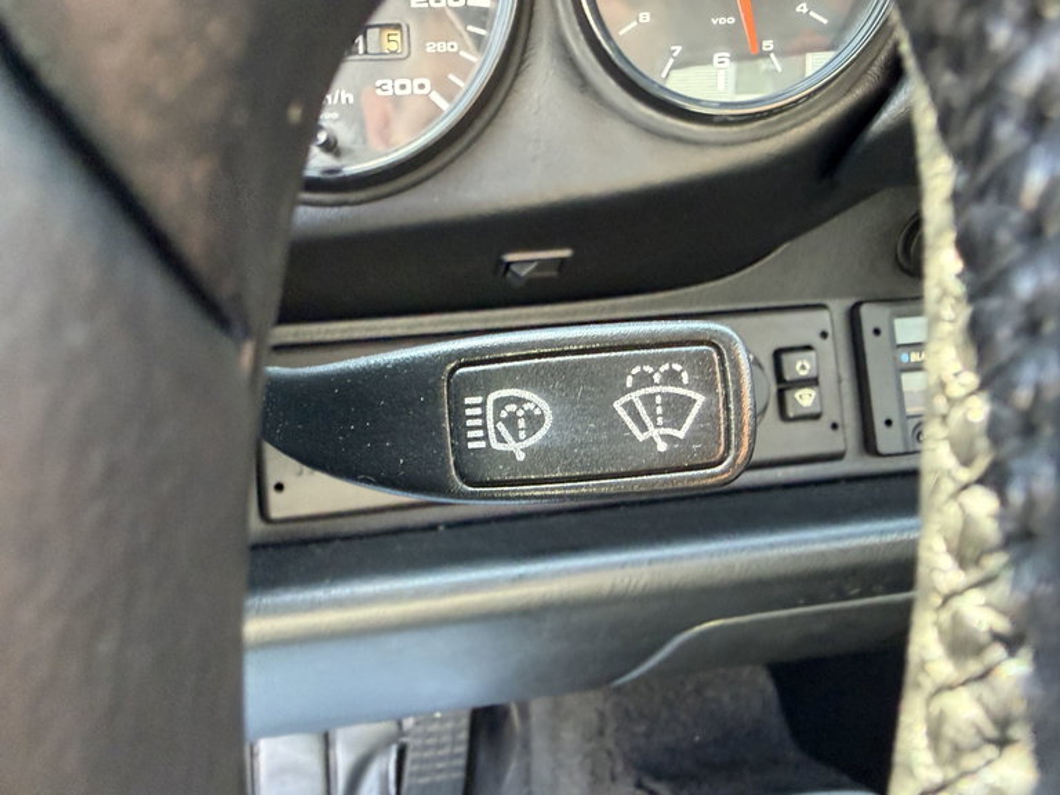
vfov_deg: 56.8
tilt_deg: -19.6
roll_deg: +3.1
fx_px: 735
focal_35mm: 24
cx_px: 530
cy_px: 398
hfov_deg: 71.6
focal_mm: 2.22
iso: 320
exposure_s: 1/77
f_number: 2.2
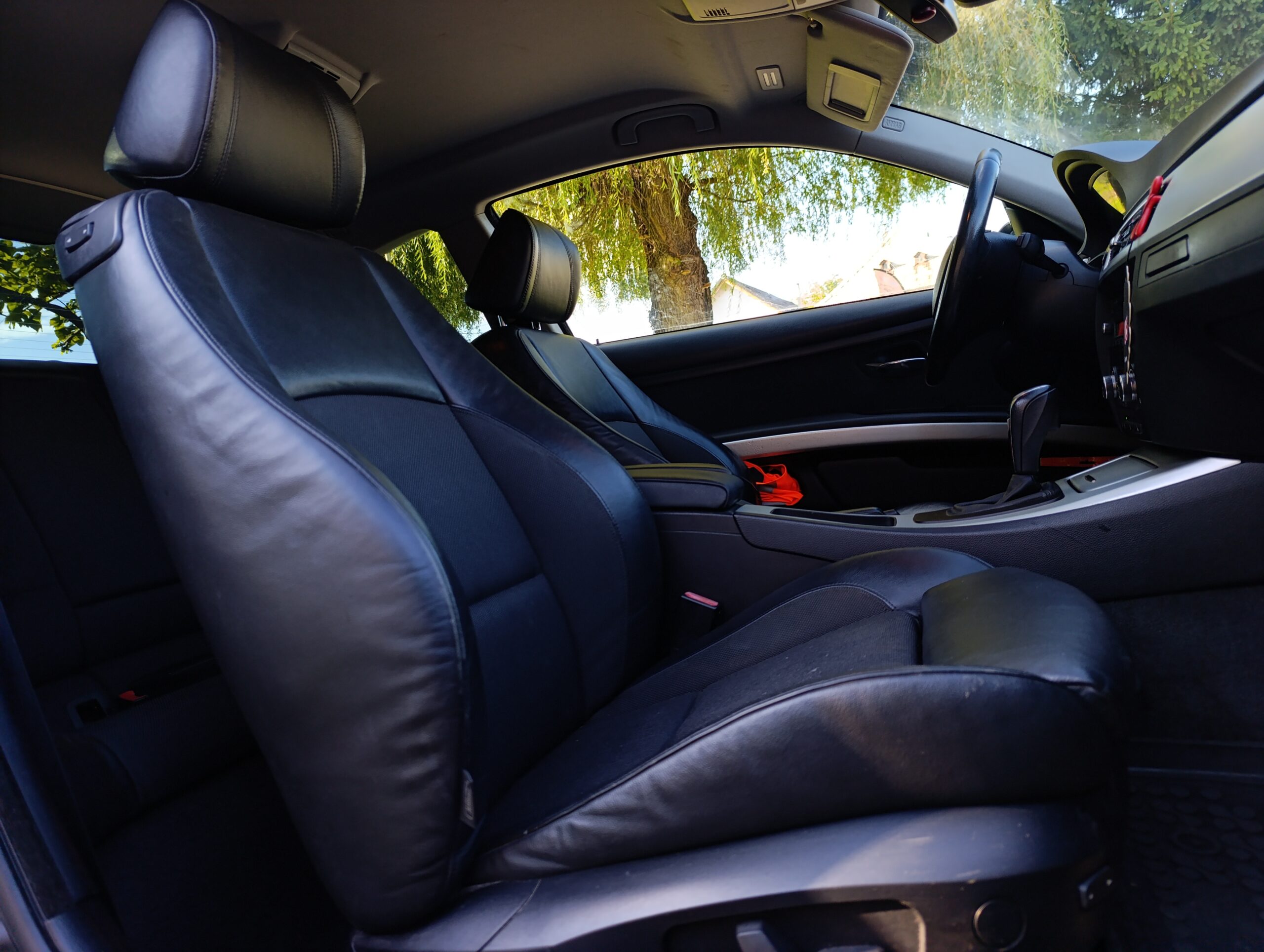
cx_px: 632
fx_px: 841
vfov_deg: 59.0
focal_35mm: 23
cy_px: 476
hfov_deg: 73.8
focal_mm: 6.14
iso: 200
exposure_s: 1/100
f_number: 1.6
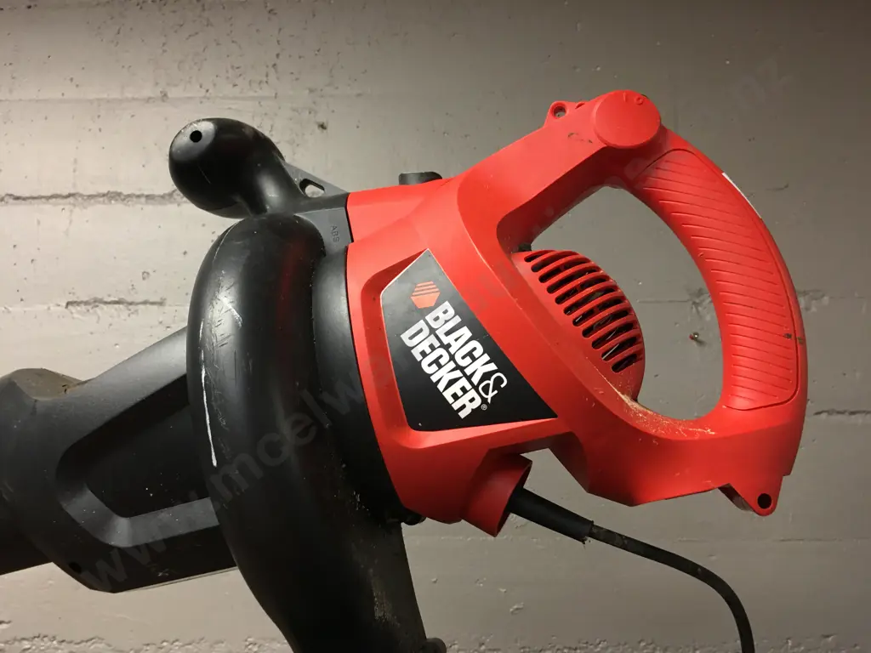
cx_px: 436
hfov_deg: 61.7
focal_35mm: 29
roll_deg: -1.0
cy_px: 326
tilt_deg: +14.1
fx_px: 730
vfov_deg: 48.2
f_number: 2.2
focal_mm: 4.15
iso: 80
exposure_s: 1/17
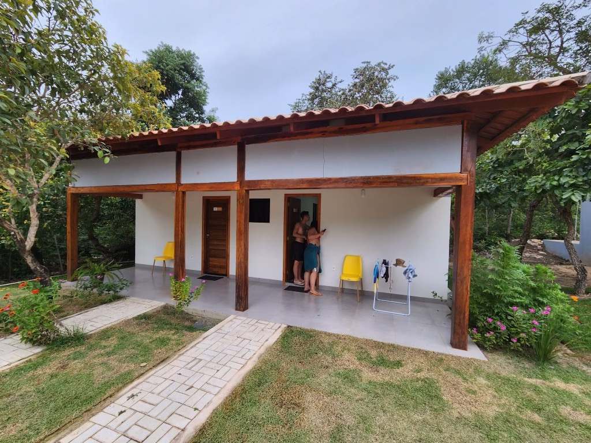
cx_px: 296
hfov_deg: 106.2
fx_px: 222
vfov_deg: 89.9
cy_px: 222
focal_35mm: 13
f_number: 2.2
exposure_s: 1/120
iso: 64
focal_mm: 2.2
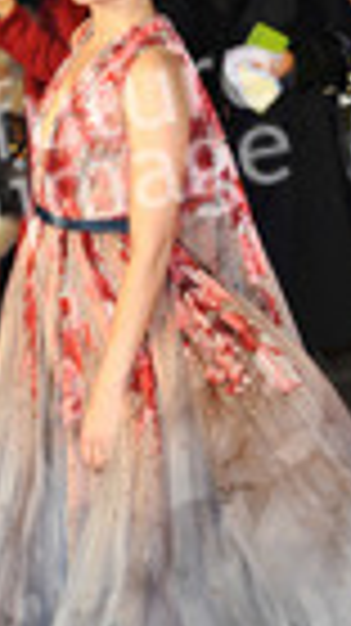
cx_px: 191
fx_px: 4011
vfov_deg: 8.9
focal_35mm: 242
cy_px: 383
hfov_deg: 5.0
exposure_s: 1/250
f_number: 4
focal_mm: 80
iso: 1000
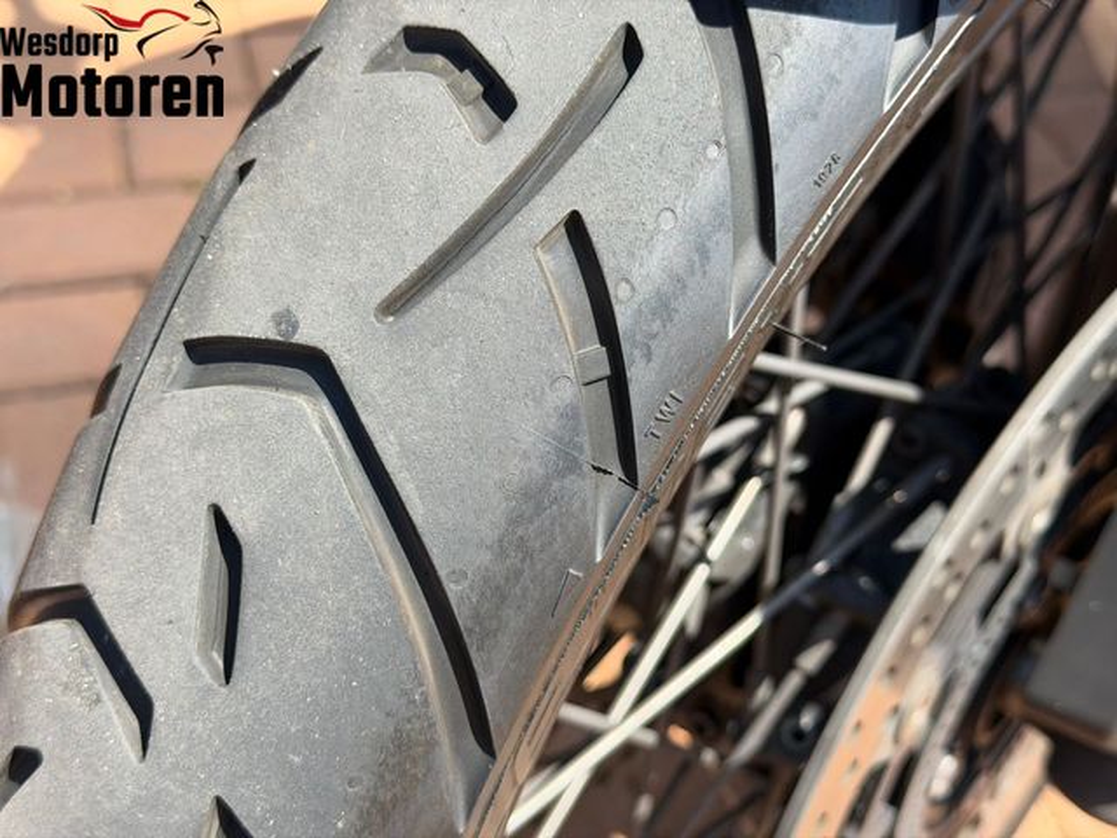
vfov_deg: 30.3
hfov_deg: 39.7
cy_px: 419
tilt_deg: -42.9
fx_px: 1549
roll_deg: -1.3
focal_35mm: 48
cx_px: 558
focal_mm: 6.76
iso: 80
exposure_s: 1/1456
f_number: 1.78
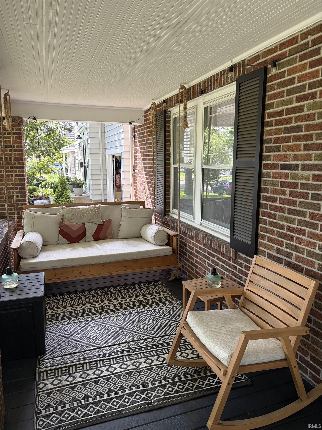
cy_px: 215
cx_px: 161
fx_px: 322
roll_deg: -0.9
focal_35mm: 26
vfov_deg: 67.3
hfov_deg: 53.1
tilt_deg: -8.6
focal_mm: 5.96
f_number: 1.6
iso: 64
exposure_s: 1/148
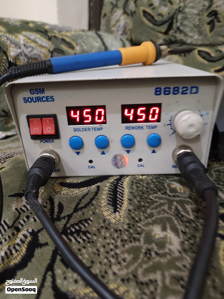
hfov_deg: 58.9
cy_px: 150
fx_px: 198
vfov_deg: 73.9
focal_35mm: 23
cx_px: 112
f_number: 1.7
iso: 3200
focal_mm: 6.07
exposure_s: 1/20
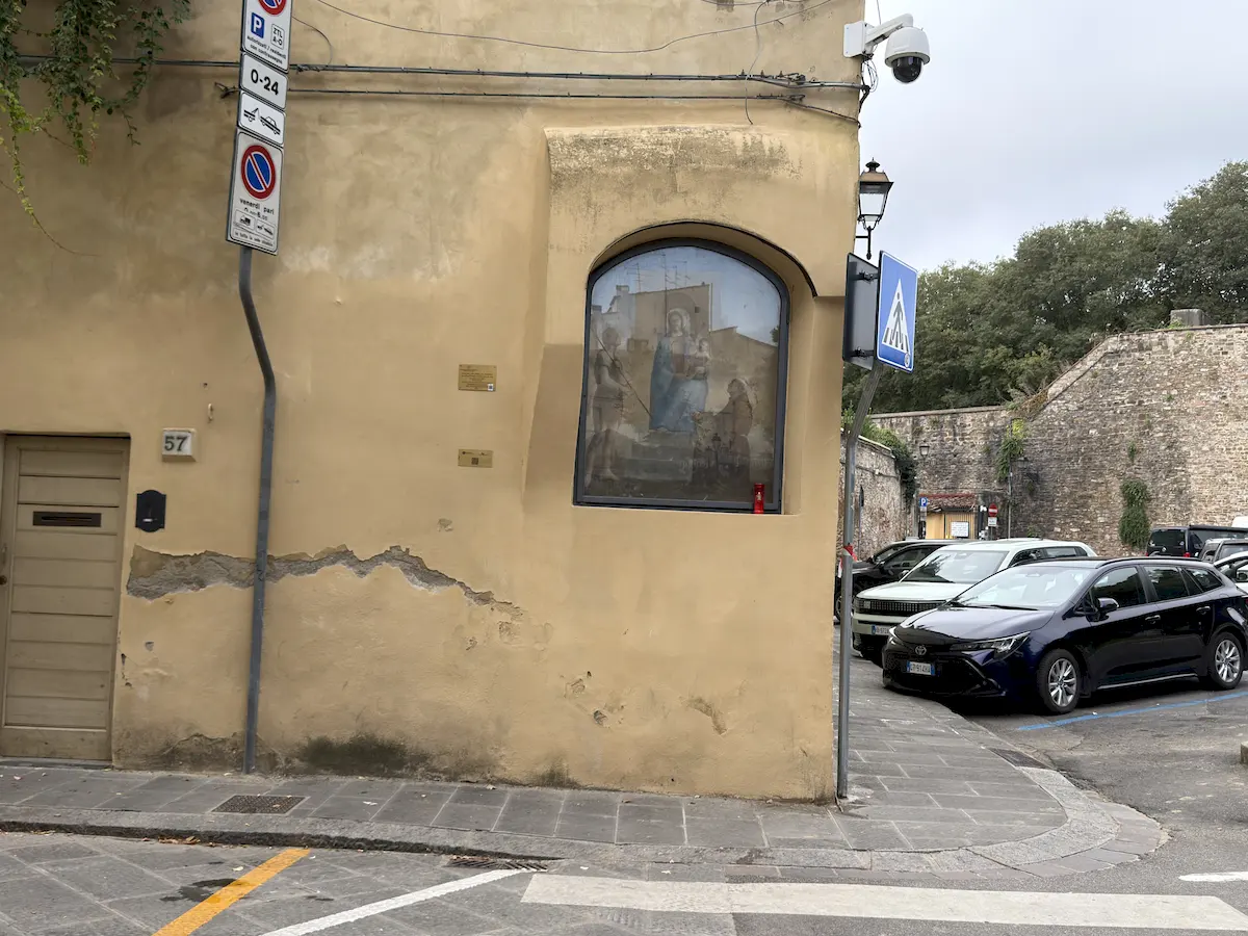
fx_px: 1262
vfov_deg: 40.7
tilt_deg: +1.8
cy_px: 468
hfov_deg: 52.6
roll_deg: -2.4
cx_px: 624
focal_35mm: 35
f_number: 1.78
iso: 80
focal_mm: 6.76
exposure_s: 1/958
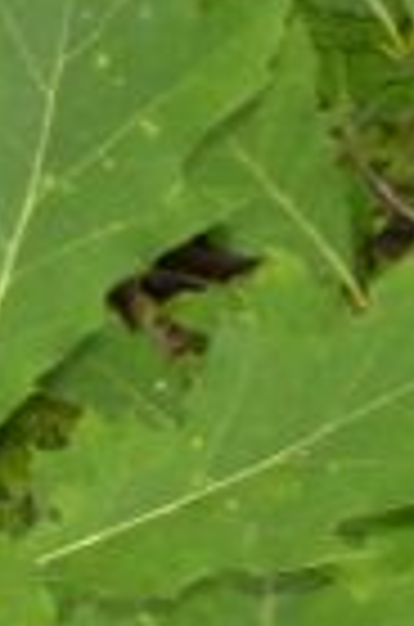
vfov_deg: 4.9
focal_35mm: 418
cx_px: 63
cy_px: 234
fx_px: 7246
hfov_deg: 3.3
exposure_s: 1/90
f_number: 4.3
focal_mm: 14.3
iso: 80
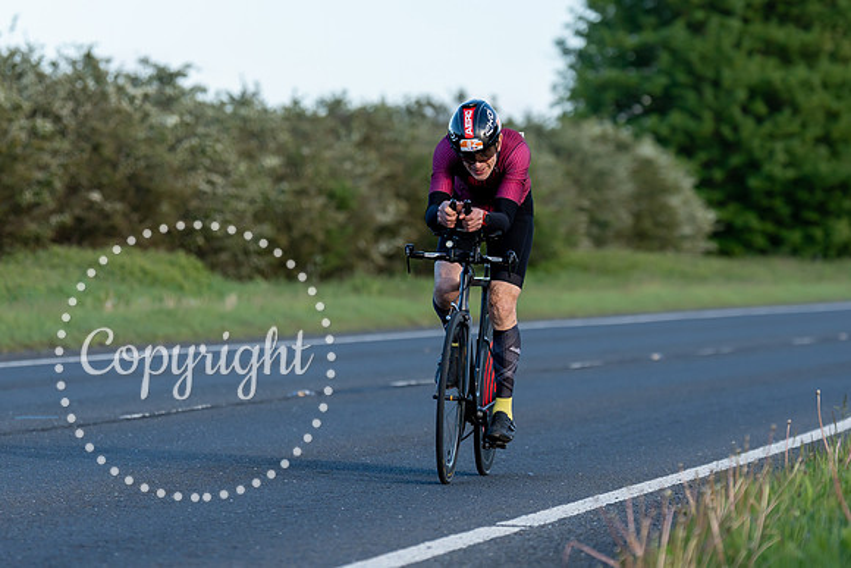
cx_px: 489
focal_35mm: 223
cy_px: 174
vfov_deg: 6.2
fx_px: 5268
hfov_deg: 9.2
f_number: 2.8
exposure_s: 1/1000
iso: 250
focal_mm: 129
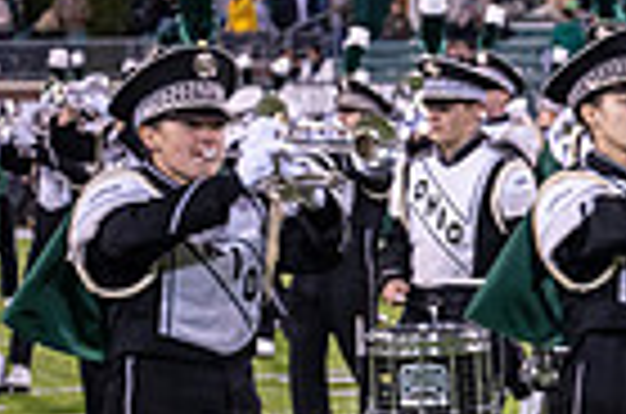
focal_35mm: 293
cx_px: 1031
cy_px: 407
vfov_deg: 4.7
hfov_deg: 6.9
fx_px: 5083
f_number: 3.2
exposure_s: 1/500
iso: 1250
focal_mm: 70
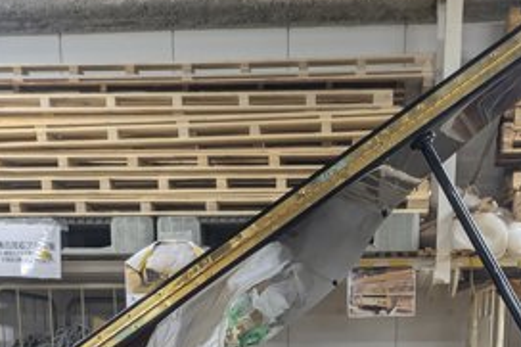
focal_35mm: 69
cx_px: 265
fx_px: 998
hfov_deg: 29.3
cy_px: 661
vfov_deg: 16.0
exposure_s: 1/30
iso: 144
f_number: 1.89
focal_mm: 5.43
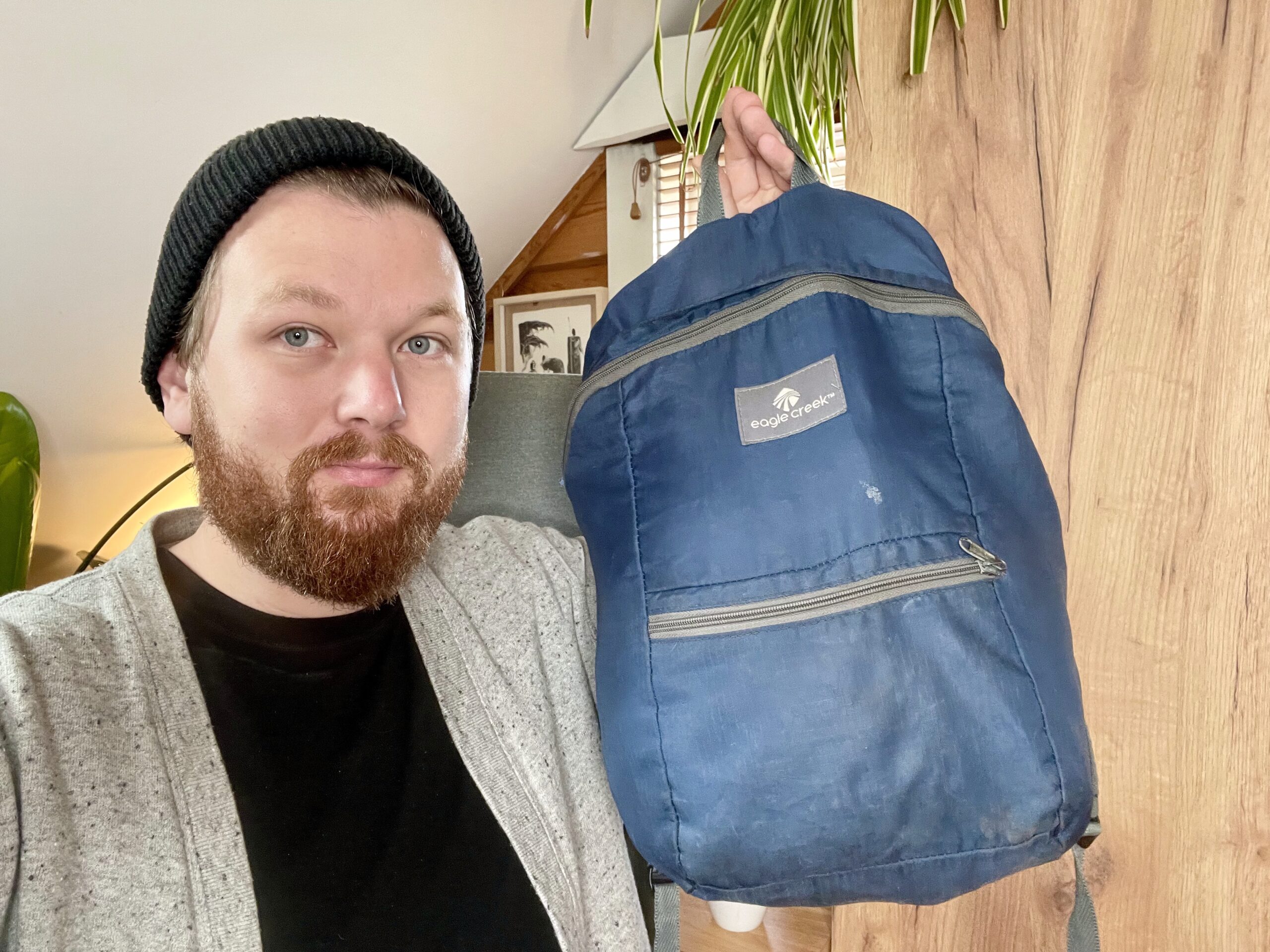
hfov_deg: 73.9
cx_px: 635
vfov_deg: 58.9
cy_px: 476
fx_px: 844
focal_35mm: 23
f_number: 2.2
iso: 160
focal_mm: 2.71
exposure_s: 1/60
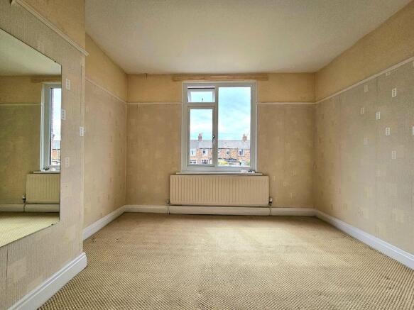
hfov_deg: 106.2
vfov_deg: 89.9
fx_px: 155
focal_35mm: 13
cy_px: 155
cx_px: 207
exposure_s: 1/227
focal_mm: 2.2
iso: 50
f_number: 2.2
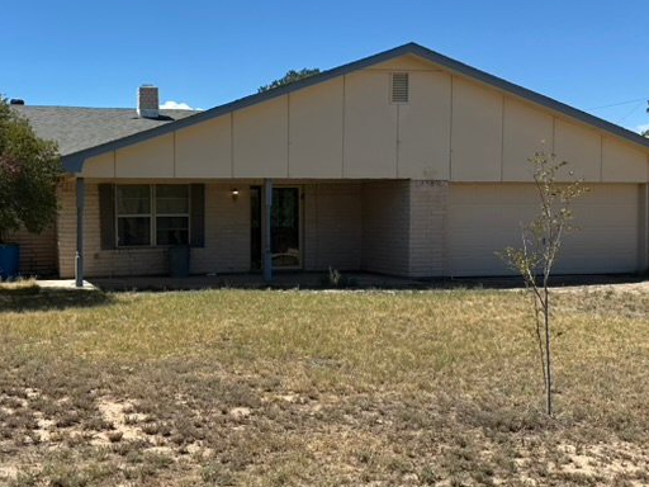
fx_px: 900
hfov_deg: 39.0
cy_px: 269
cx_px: 199
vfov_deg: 30.2
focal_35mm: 48
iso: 80
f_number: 1.78
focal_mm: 6.86
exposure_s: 1/5000
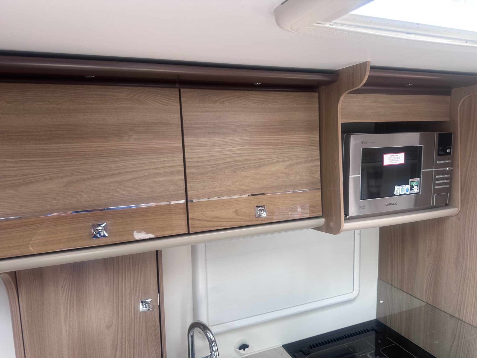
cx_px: 238
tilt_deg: -5.8
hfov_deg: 71.6
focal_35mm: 24
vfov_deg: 56.8
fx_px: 331
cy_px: 179
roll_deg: +1.2
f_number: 1.78
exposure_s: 1/121
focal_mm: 6.86
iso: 64
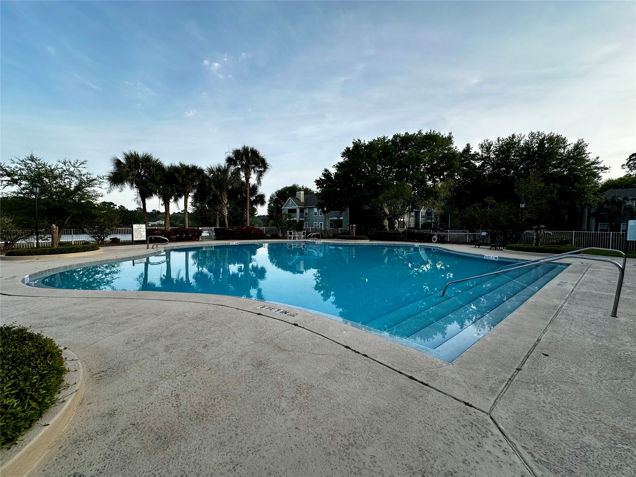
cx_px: 318
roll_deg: -0.4
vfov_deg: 85.7
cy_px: 238
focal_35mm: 14
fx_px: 257
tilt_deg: -2.6
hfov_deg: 102.1
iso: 40
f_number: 2.2
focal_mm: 2.22
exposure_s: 1/458
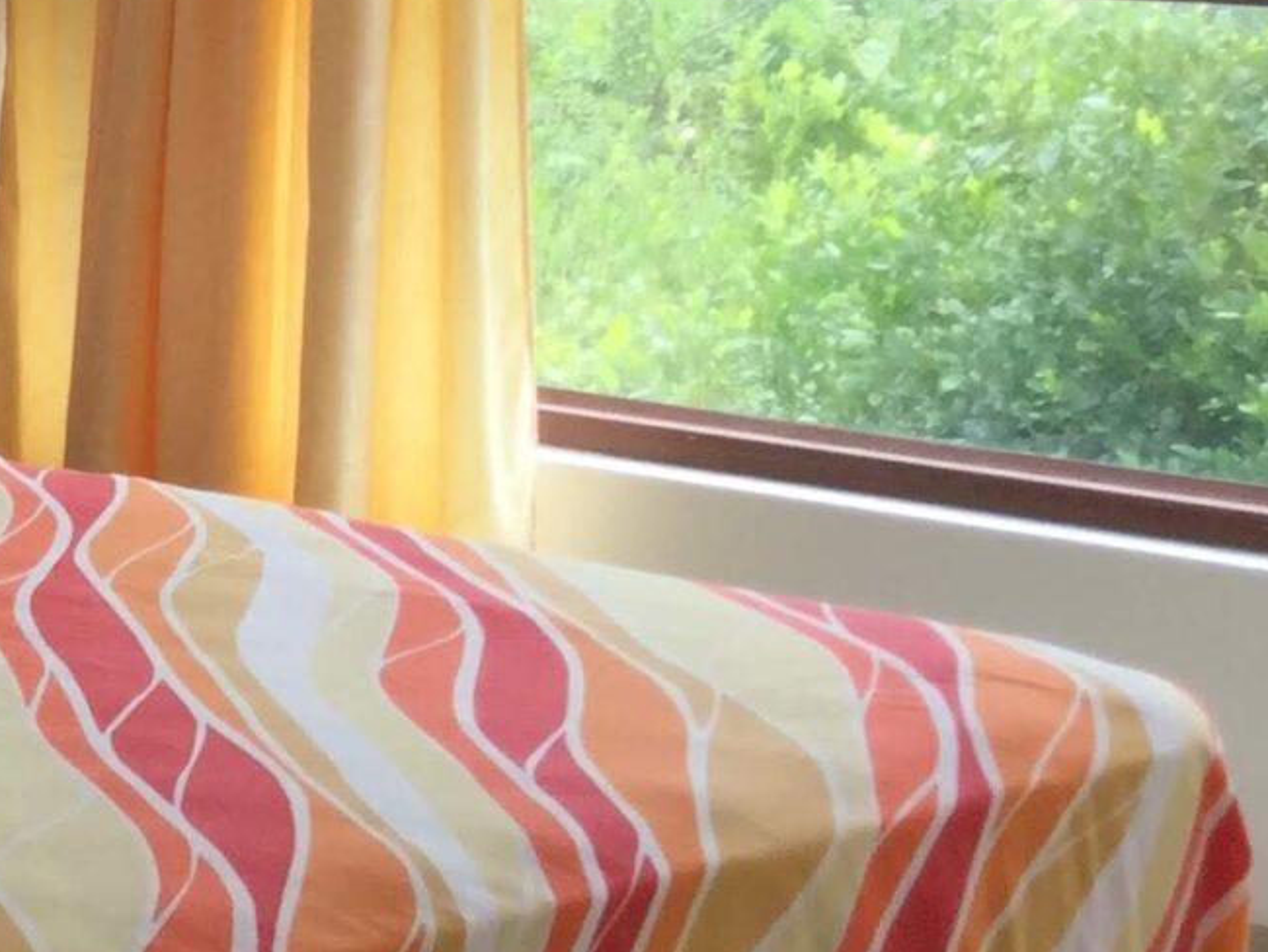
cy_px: 64
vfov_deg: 12.1
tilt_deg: -4.8
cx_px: -1118
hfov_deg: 14.0
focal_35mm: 122
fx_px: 4471
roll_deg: +0.0
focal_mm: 3.3
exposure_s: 1/218
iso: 25
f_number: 2.4
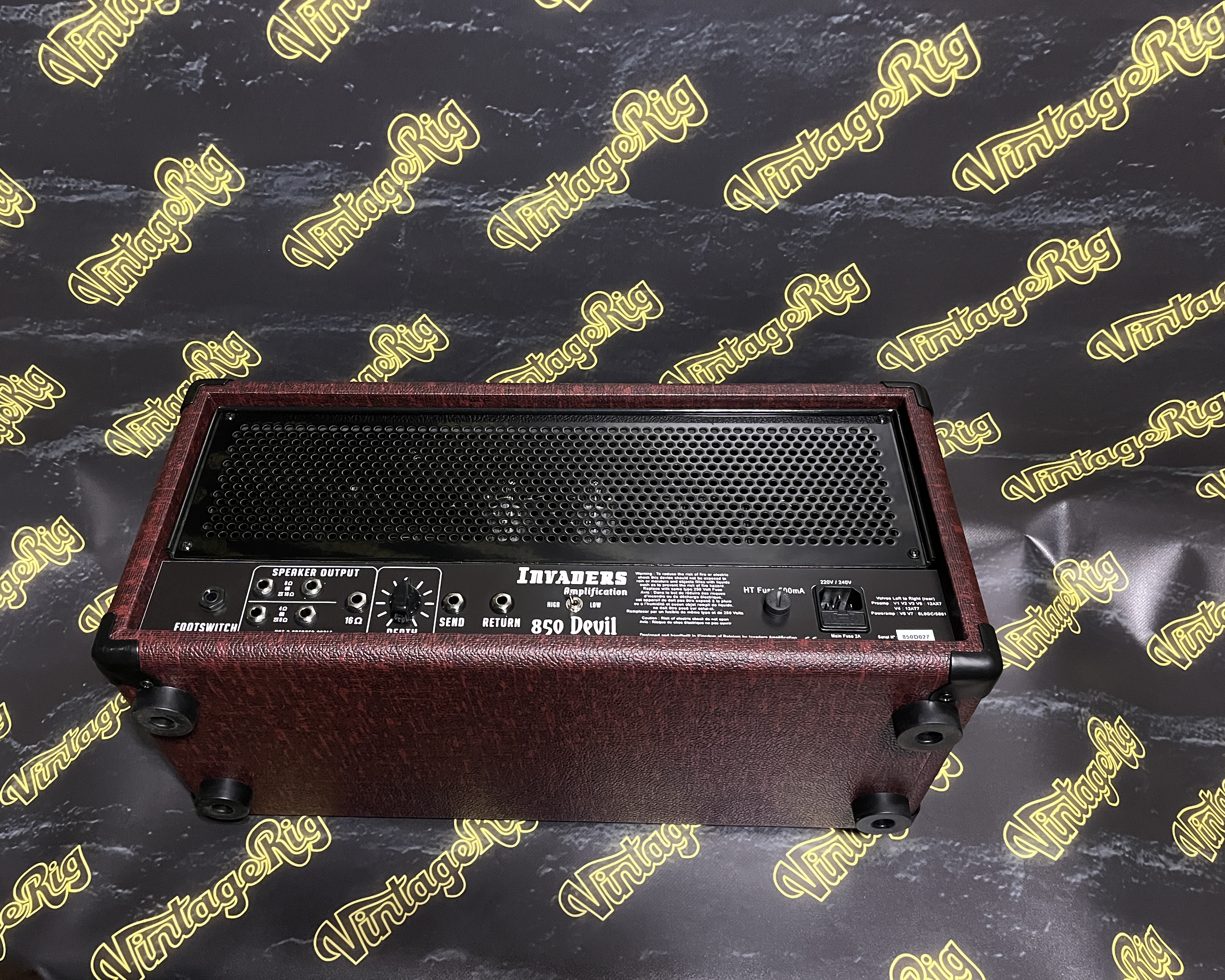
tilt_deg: -50.5
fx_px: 1015
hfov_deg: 62.1
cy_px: 488
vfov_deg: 51.5
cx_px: 551
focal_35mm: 28
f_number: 1.6
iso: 500
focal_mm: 5.1
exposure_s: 1/25
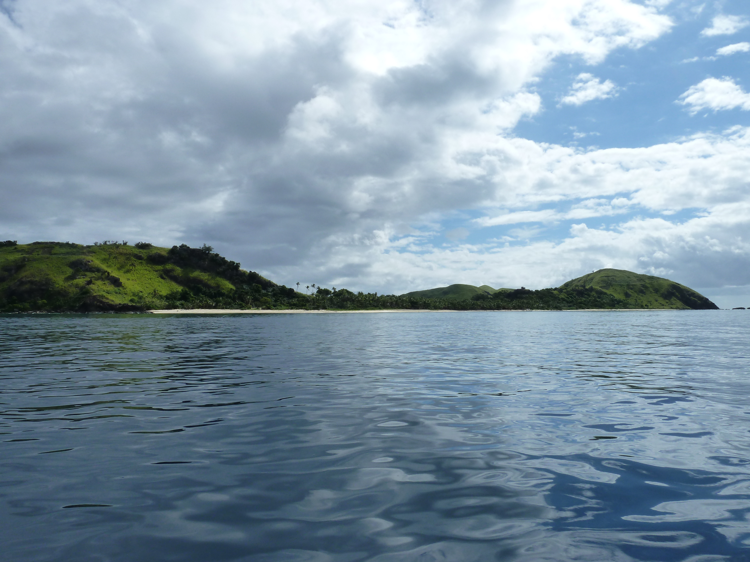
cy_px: 281
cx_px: 375
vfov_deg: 54.9
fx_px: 542
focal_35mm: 25
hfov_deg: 69.4
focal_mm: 4.1
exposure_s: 1/800
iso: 125
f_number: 5.6
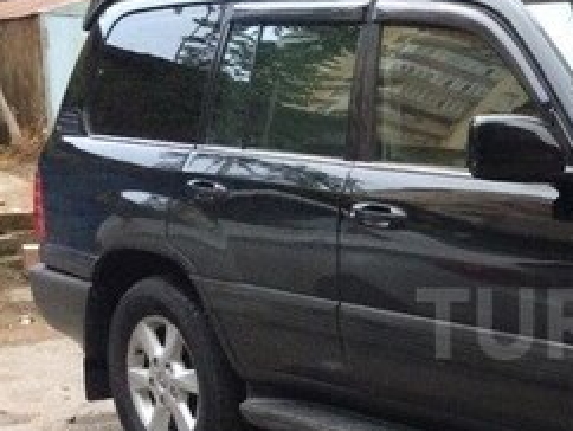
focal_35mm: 79
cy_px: 323
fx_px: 1309
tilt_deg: -9.0
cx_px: 658
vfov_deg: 18.6
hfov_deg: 23.0
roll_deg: +3.9
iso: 320
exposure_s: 1/25
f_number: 2.2
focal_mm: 4.15
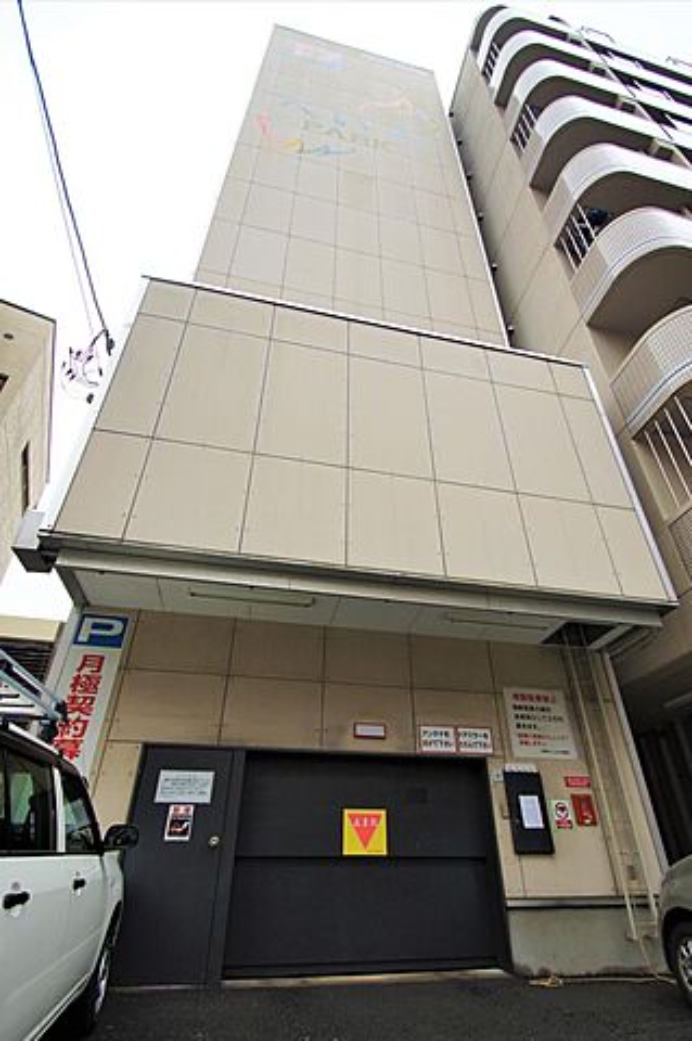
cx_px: 346
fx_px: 433
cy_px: 520
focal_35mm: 15
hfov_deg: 77.2
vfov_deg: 100.4
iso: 100
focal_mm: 10
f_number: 4.5
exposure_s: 1/40
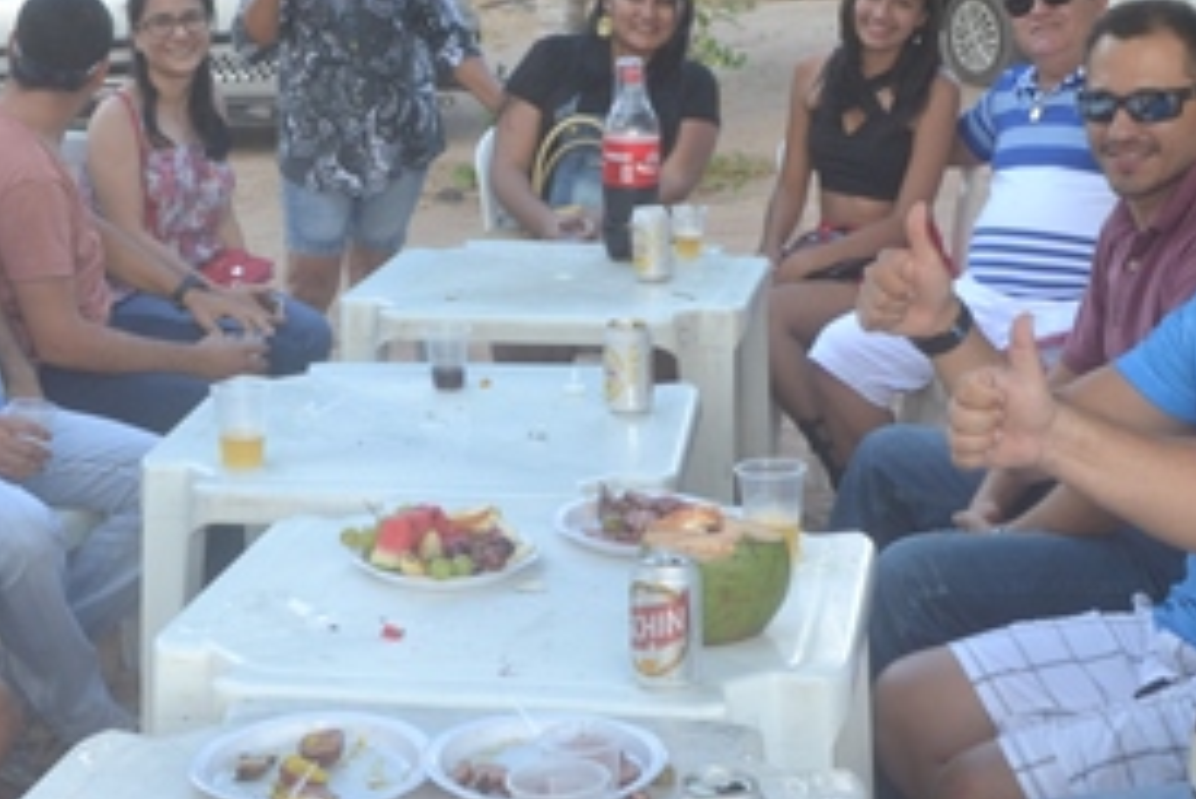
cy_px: 290
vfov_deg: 19.4
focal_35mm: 70
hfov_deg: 28.8
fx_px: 2327
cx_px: 515
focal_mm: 20
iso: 360
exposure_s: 1/125
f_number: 5.6
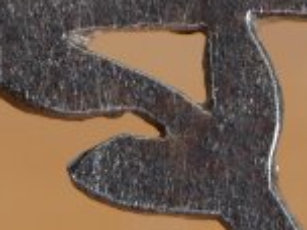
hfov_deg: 4.2
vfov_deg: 3.1
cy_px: 89
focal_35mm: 473
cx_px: 93
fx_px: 4195
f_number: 2.8
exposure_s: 1/60
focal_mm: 30
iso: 640
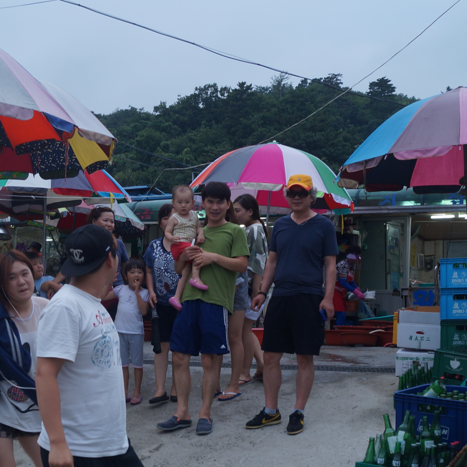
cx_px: 161
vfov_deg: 25.9
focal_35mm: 66
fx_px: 1007
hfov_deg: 26.0
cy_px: 330
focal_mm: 20
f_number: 4
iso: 100
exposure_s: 1/60
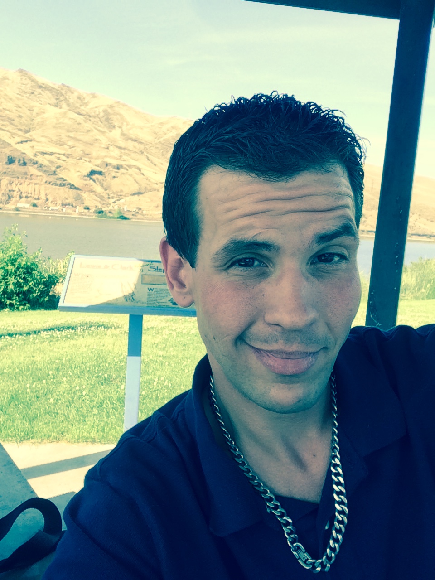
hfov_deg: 45.4
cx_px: 218
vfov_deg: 58.4
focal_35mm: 31
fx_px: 519
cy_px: 290
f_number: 2.4
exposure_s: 1/237
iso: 50
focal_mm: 2.15
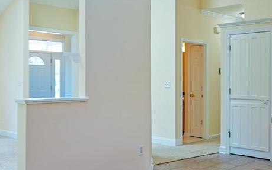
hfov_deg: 40.5
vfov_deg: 26.9
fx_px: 356
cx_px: 208
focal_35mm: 48
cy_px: 81
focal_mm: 10
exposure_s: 1/40
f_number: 3.2
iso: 100
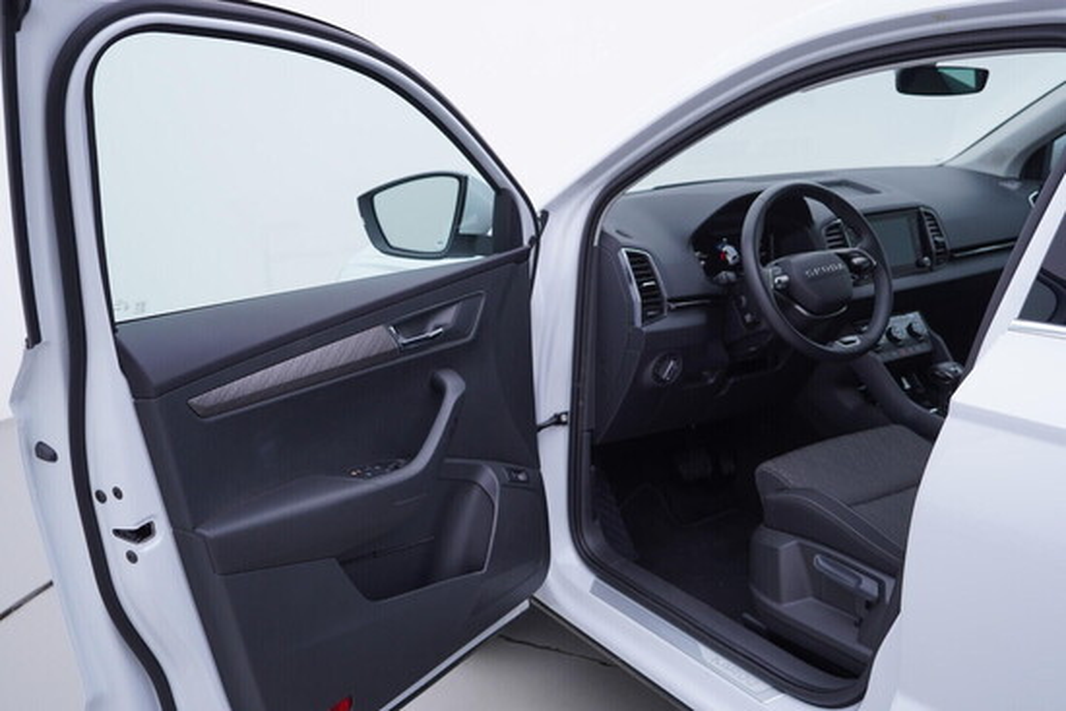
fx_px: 1066
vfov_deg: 36.9
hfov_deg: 53.1
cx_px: 533
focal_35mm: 36
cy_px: 356
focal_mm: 24
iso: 125
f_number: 3.5
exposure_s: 1/60
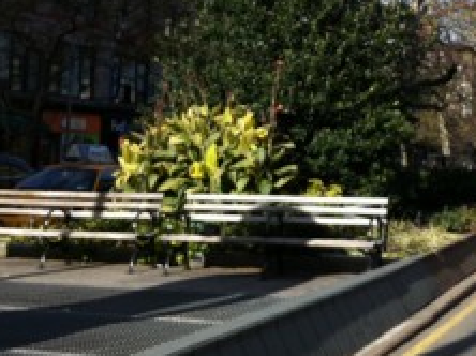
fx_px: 975
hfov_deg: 27.0
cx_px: 371
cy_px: 39
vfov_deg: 20.3
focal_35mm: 71
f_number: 2.8
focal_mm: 3.85
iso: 80
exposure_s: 1/887
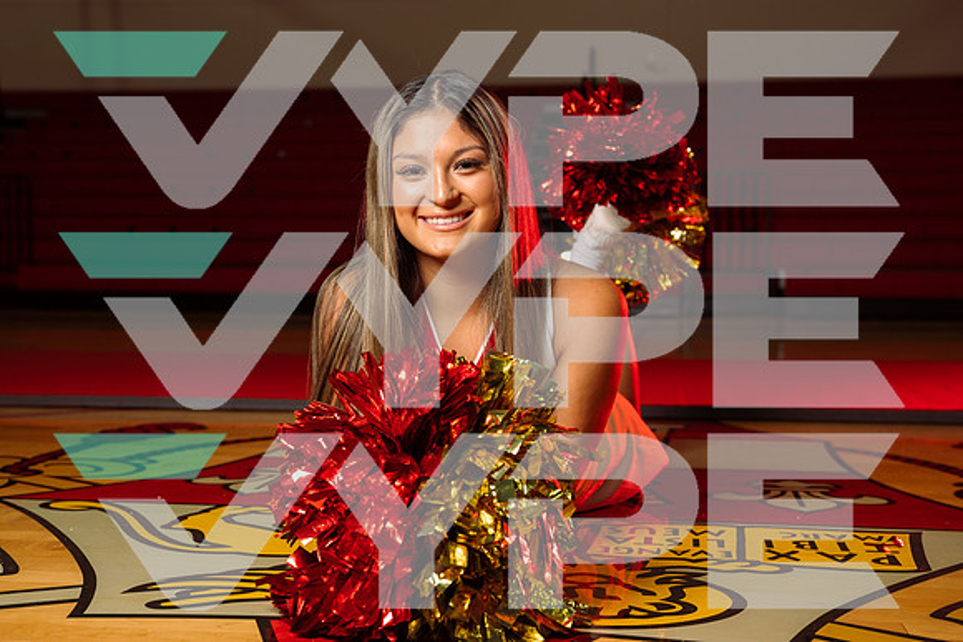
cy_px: 321
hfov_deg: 38.9
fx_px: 1365
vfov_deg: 26.5
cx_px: 482
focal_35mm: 51
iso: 250
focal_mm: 51
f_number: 5
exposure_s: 1/250
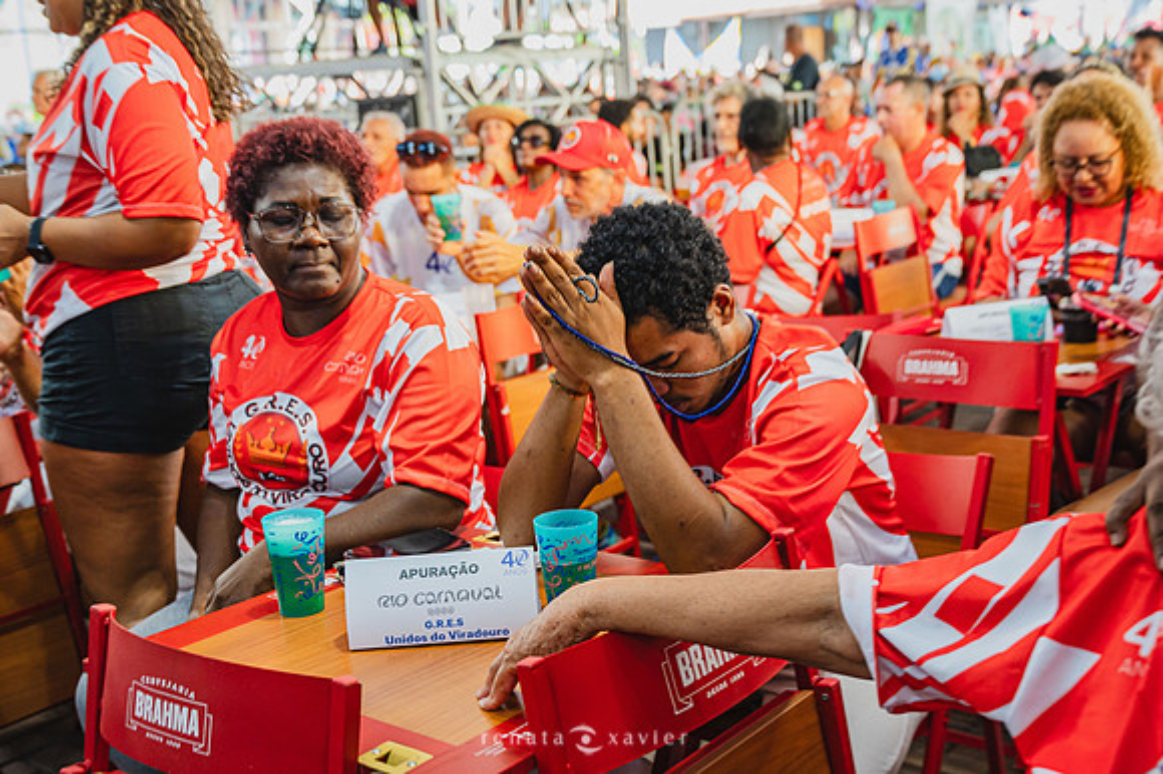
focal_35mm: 48
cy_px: 387
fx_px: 1550
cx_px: 582
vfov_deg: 28.0
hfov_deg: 41.1
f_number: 4
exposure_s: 1/160
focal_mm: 48
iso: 1600
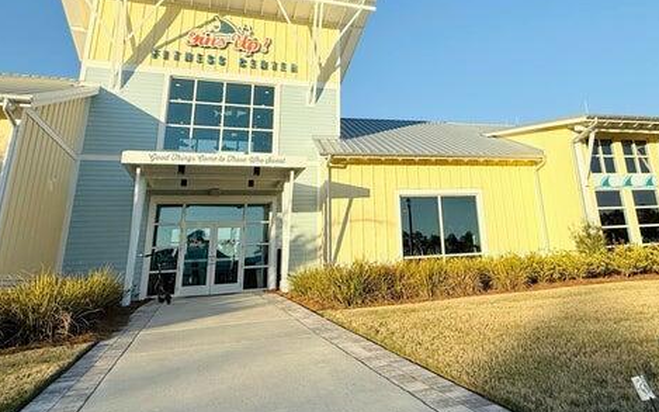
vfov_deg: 44.5
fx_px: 485
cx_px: 414
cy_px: 104
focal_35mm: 27
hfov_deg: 67.3
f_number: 2.2
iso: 50
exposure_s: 1/2165
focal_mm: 2.22
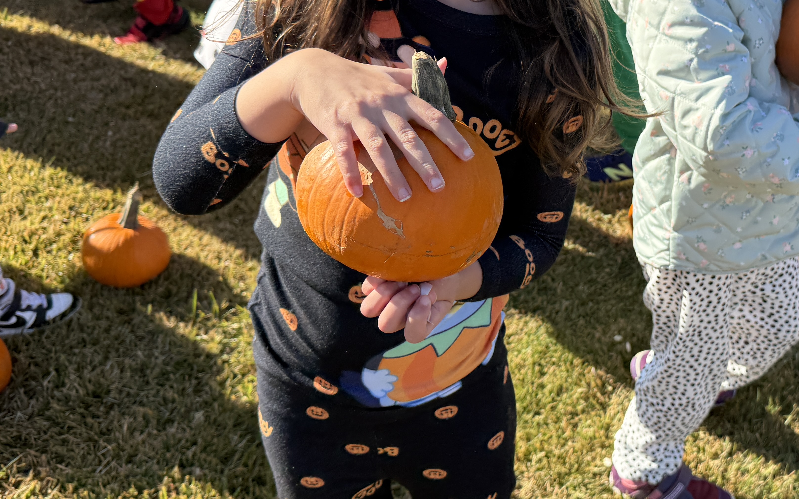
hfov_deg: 43.0
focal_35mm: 45
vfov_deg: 28.5
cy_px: 198
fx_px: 980
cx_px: 600
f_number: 1.78
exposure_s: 1/1689
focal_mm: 6.76
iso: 100
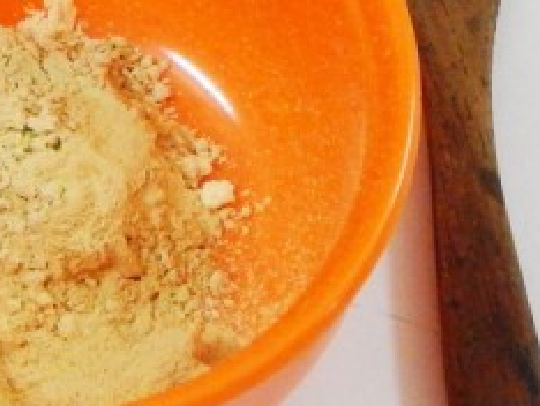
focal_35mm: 241
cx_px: 113
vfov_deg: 6.2
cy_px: 113
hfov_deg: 8.2
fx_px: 3763
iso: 800
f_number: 4.4
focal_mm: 16.6
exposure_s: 1/13
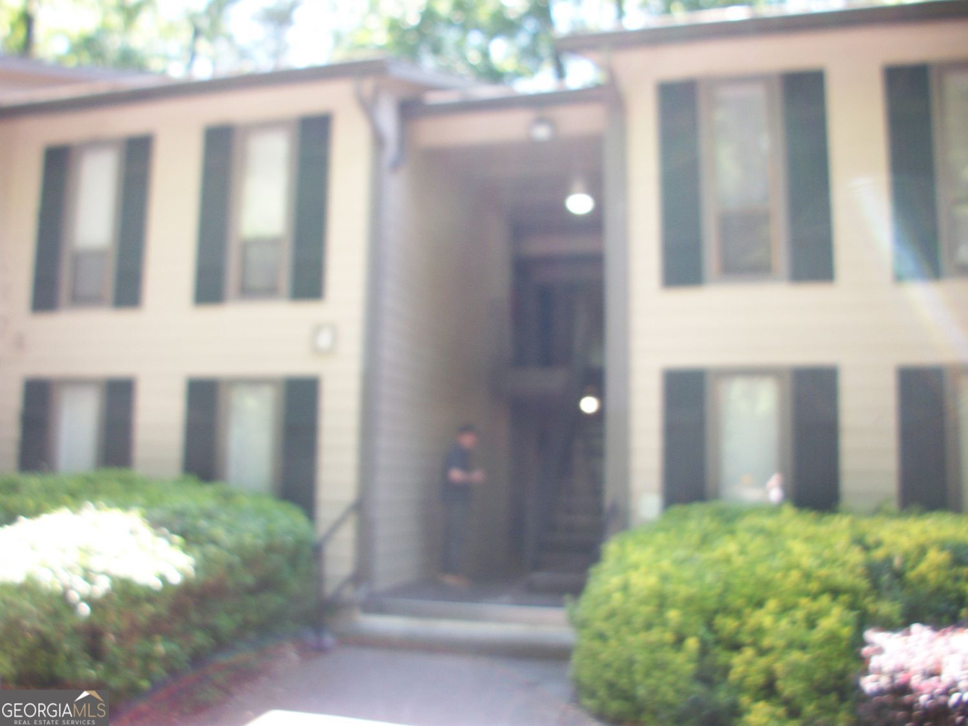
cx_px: 484
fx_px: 979
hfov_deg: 52.6
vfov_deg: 40.7
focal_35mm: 35
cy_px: 363
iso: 80
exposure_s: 1/60
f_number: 3.1
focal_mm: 6.3
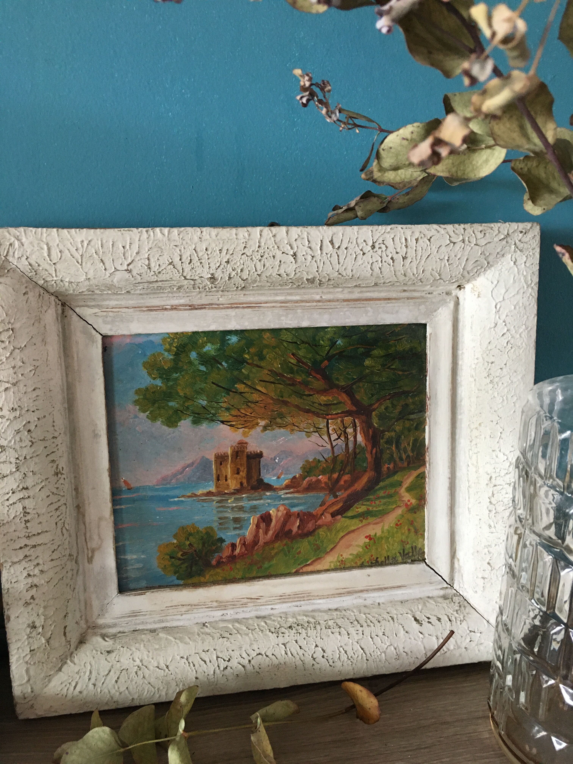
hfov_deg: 48.2
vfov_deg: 61.7
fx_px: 640
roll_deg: -1.3
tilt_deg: -16.3
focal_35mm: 29
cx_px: 286
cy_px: 382
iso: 200
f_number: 2.2
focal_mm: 4.15
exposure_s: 1/33
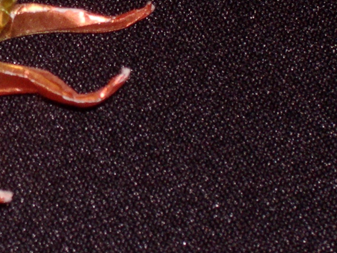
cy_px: 53
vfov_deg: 4.0
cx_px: -100
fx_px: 3572
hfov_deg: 5.4
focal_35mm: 367
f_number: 13.4
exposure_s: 1/60
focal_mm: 24
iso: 115
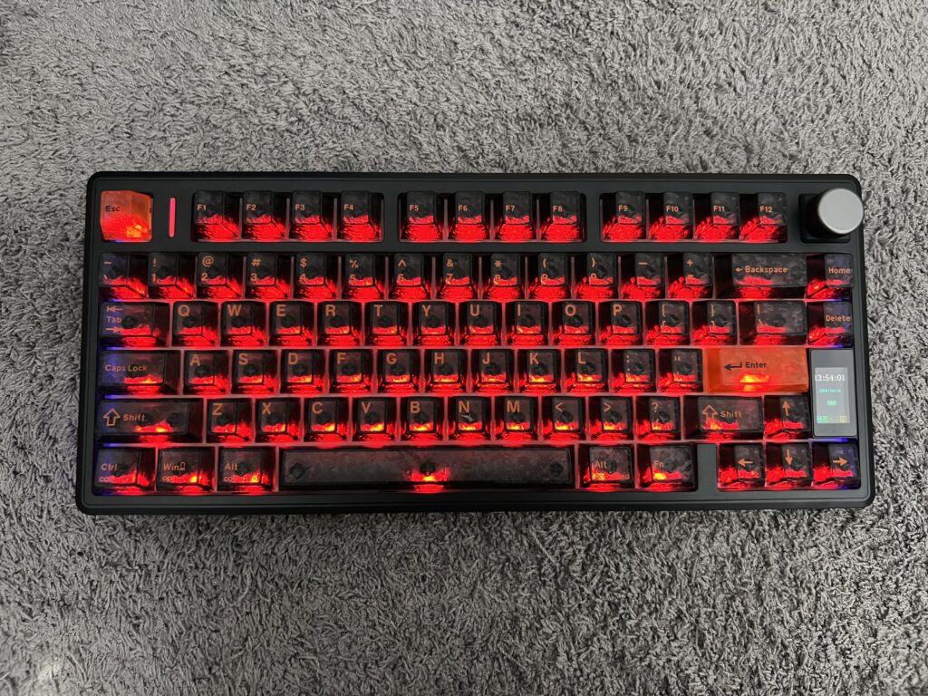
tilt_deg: -80.0
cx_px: 464
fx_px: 697
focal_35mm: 26
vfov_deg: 53.1
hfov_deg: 67.3
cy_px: 348
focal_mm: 5.7
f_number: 1.5
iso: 500
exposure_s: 1/41
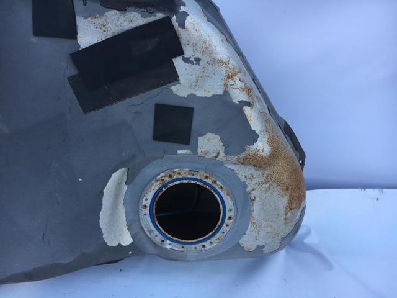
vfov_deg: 48.2
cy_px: 149
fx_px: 333
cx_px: 198
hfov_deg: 61.7
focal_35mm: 29
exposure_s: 1/100
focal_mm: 4.15
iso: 25
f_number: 2.2
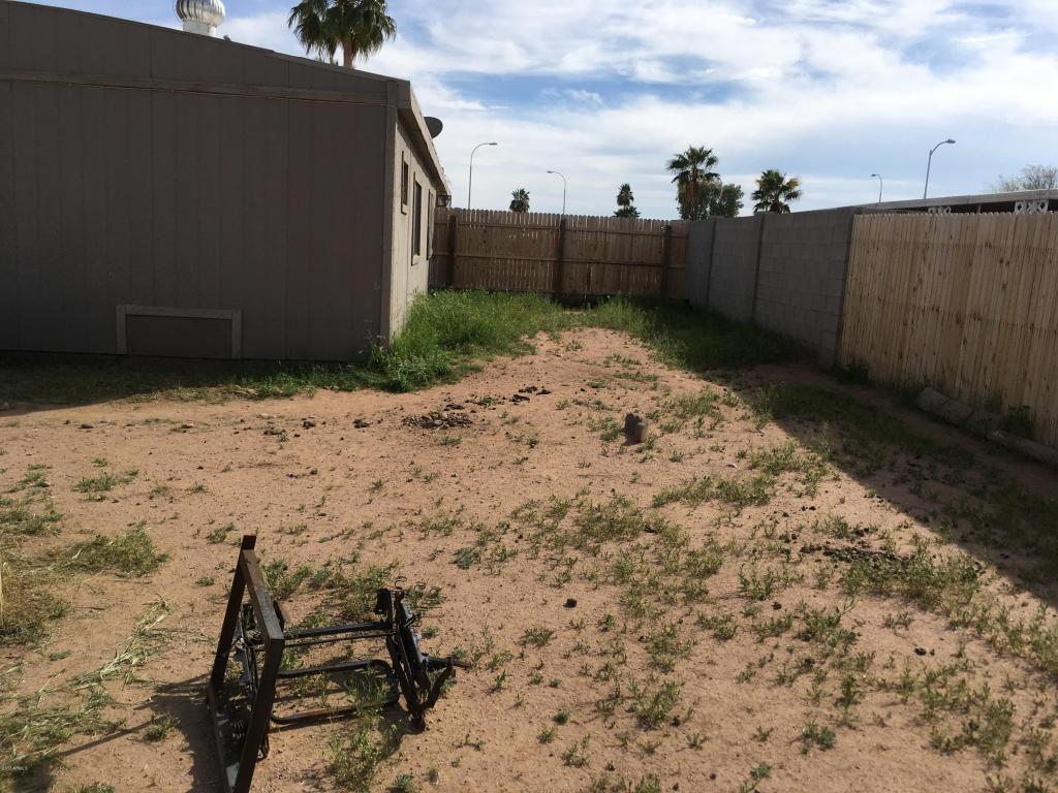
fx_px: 886
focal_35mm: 29
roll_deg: -1.8
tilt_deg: -9.7
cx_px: 529
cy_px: 396
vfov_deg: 48.2
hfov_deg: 61.7
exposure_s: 1/2481
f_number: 2.2
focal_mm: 4.15
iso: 25
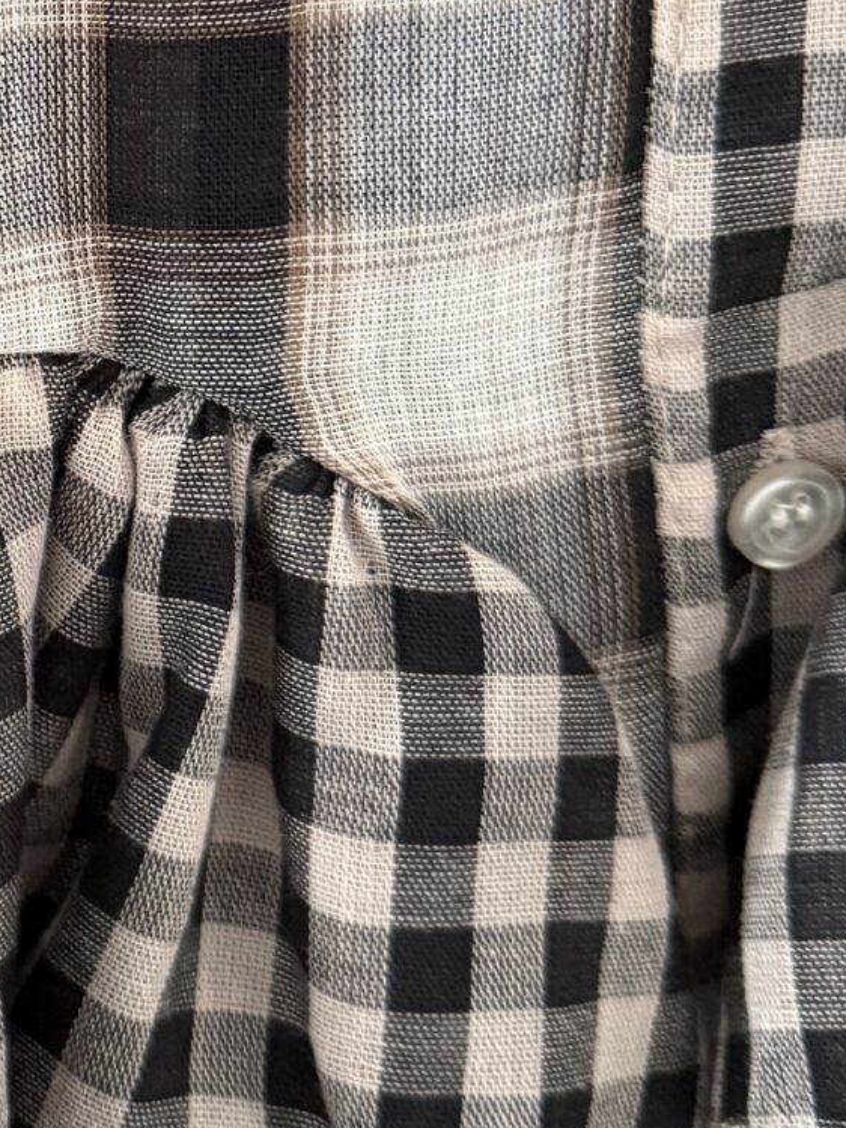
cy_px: 127
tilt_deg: -14.6
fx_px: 2671
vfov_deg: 23.3
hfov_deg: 16.5
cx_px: -388
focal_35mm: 82
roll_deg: +0.2
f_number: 1.78
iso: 640
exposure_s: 1/50
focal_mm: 6.76
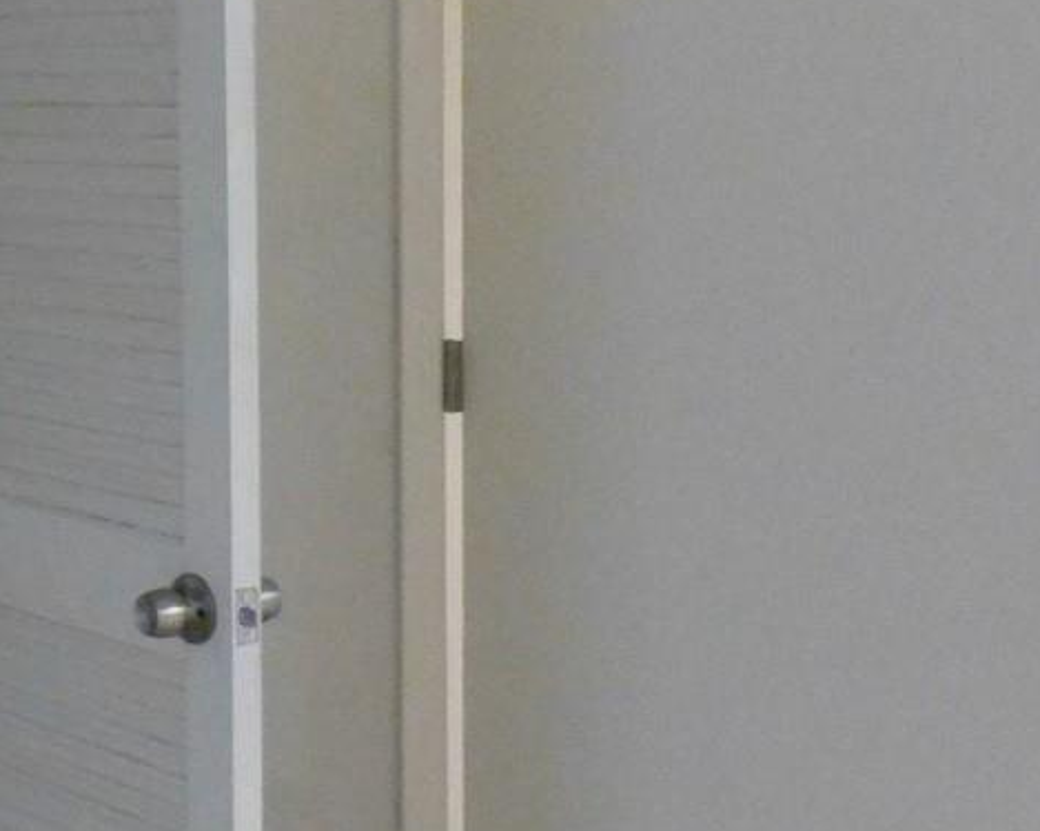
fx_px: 2462
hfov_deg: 21.5
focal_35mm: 80
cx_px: -322
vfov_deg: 19.1
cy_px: 270
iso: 800
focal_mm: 4.3
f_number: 3.3
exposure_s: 1/50
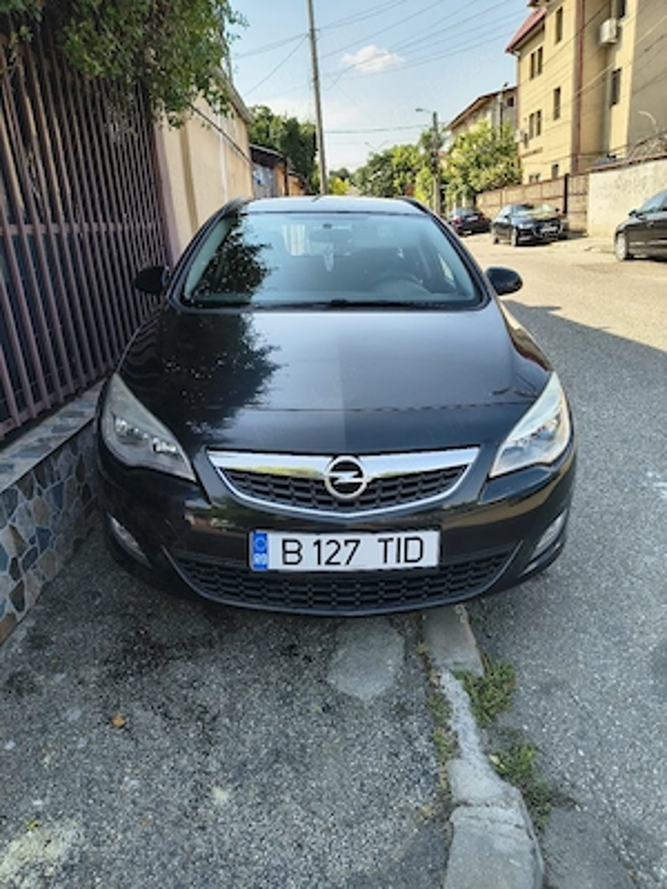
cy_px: 444
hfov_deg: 56.8
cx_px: 334
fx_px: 617
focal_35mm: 24
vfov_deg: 71.6
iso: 100
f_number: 1.8
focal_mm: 5.56
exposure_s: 1/833
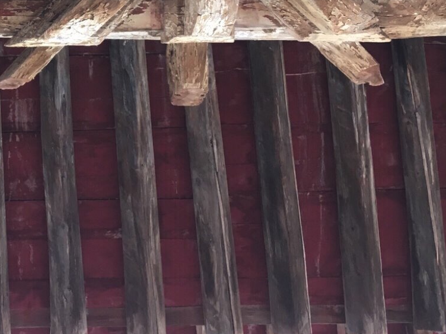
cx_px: -25
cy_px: 17
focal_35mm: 79
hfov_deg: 23.4
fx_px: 1018
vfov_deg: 18.3
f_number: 2.2
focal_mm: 4.15
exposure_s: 1/33
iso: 40
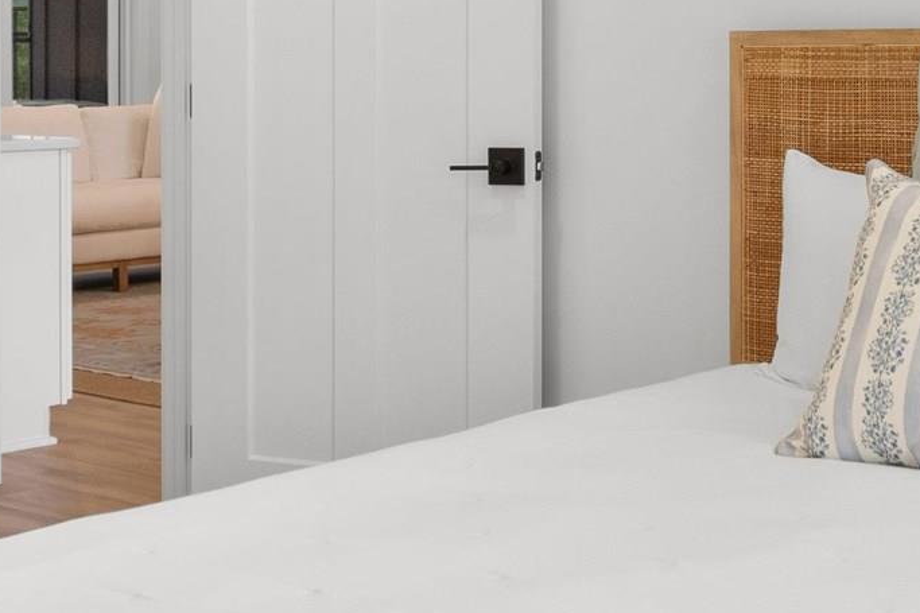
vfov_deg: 18.6
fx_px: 1839
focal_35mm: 72
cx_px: 498
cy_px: 49
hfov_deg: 28.1
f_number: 4.8
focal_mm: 11
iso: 100
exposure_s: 1/4
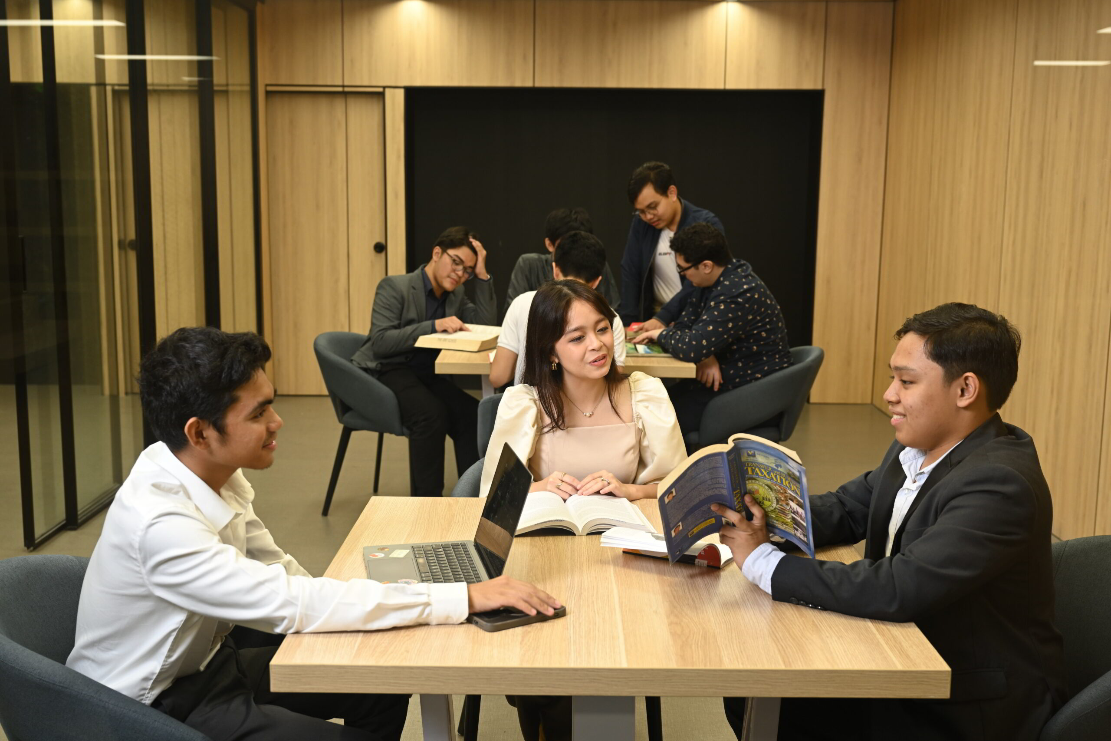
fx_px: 1234
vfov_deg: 33.4
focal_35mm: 40
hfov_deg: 48.5
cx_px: 556
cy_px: 370
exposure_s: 1/60
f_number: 4.5
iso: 400
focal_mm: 40
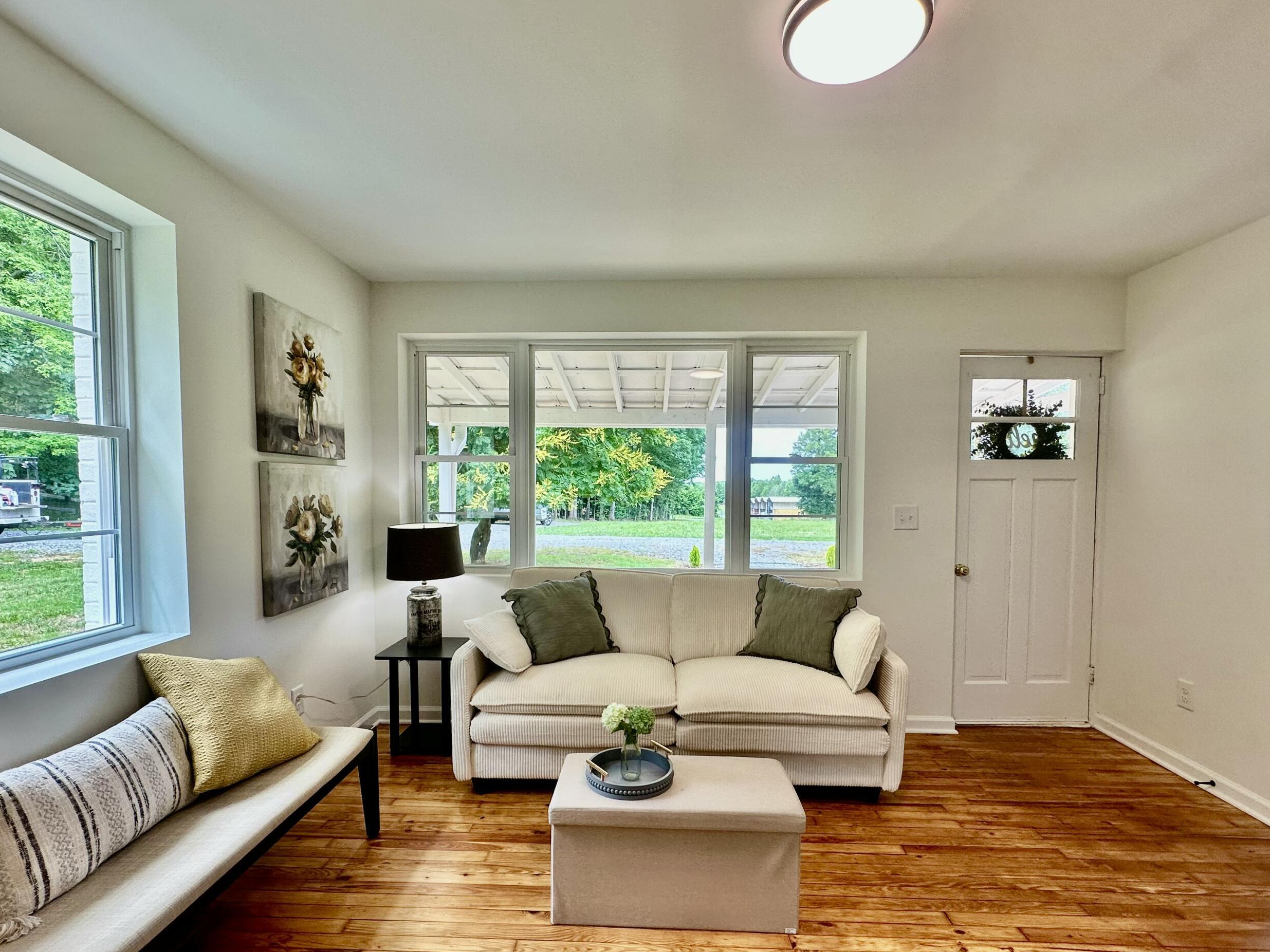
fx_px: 624
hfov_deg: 91.0
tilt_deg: -3.0
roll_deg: -0.1
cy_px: 518
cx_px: 635
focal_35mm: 17
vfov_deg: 74.6
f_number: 2.2
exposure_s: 1/120
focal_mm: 2.22
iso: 64
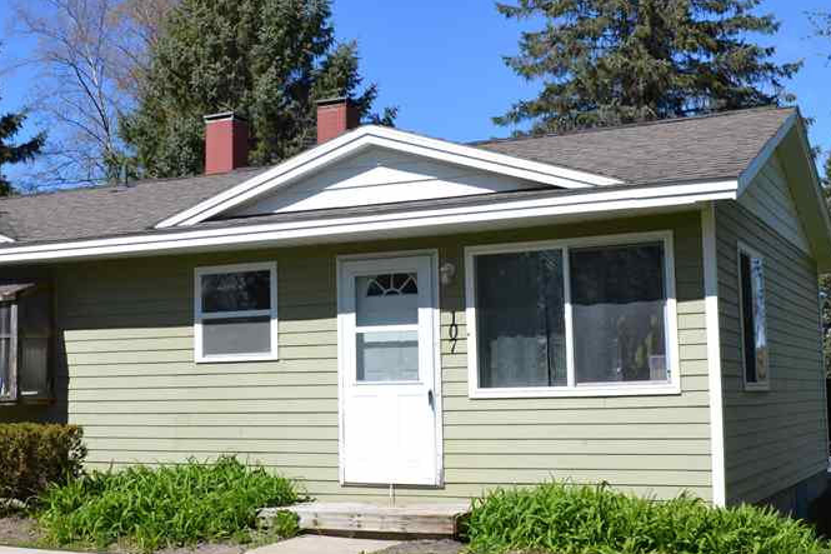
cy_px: 251
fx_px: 1200
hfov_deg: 37.9
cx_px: 297
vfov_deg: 26.0
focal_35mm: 52
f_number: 8
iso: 100
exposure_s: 1/250
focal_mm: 18
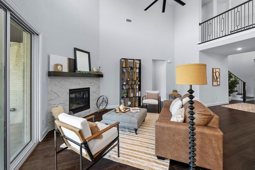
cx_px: 132
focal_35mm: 15
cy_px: 81
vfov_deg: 77.2
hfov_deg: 100.4
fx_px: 106
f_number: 8
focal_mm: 14
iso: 400
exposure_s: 1
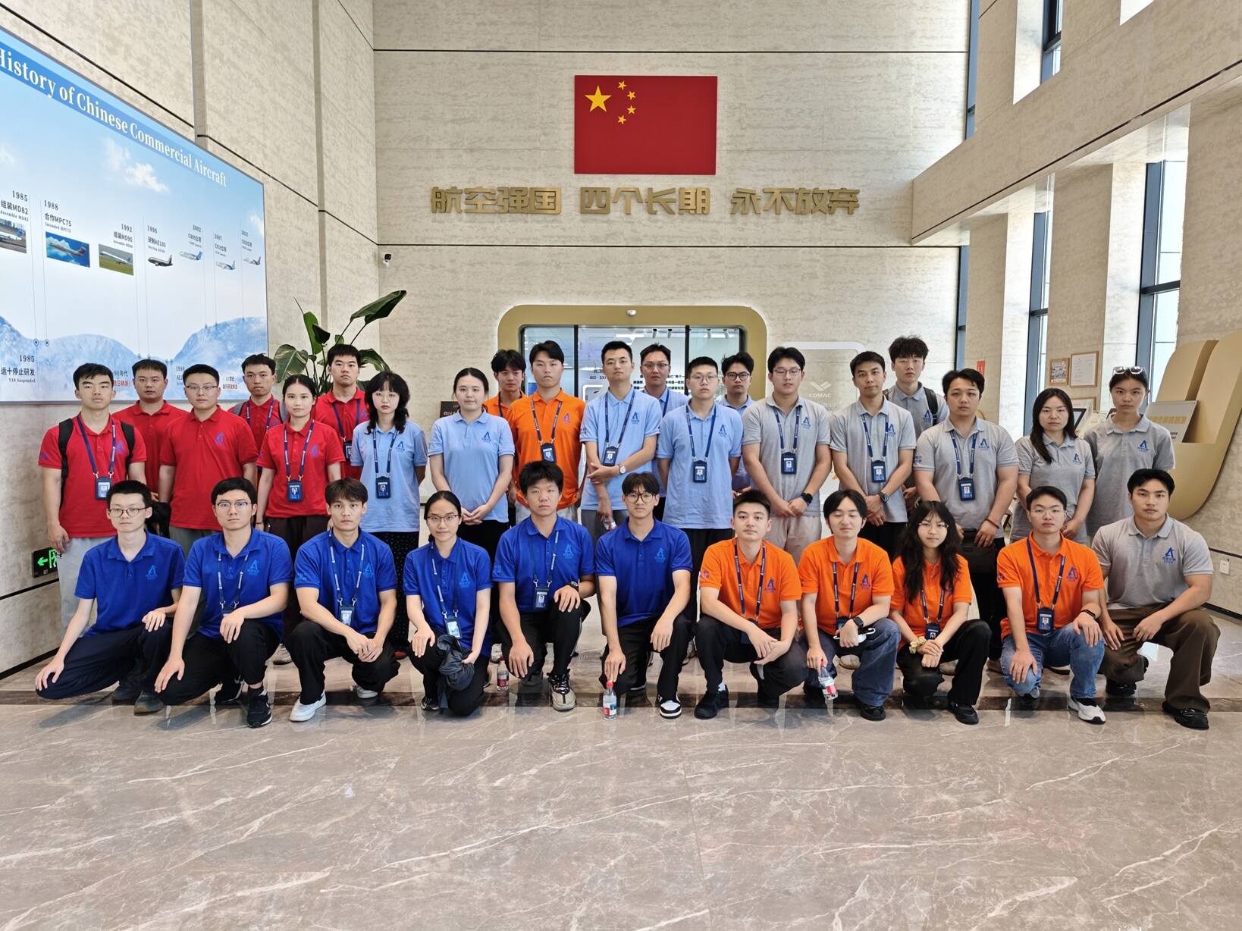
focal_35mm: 23
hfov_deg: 73.9
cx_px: 621
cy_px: 466
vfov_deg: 58.9
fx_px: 825
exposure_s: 1/100
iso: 64
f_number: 1.63
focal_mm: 8.72
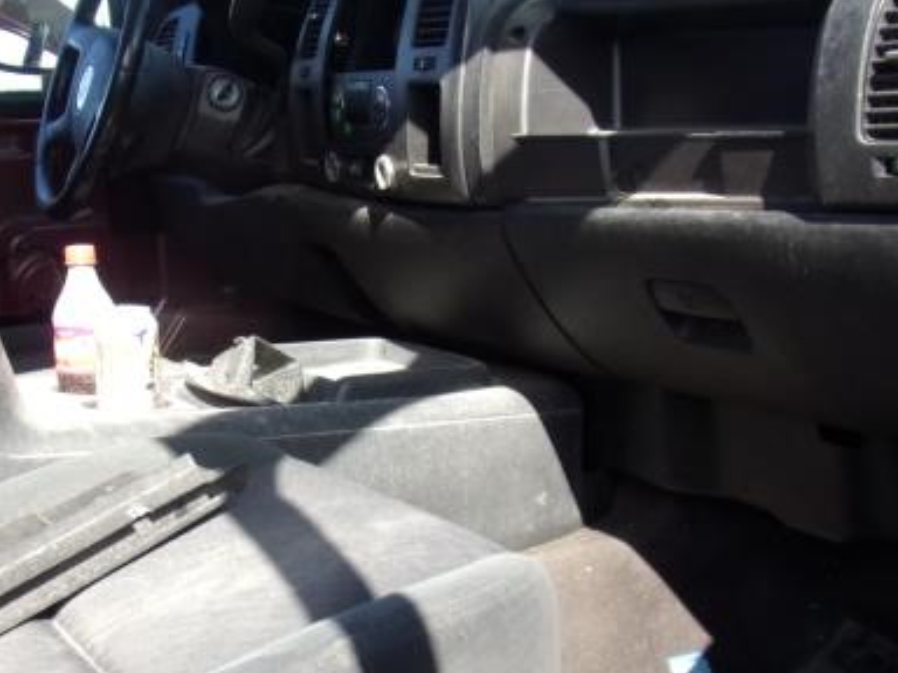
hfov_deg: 38.0
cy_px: 402
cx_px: 355
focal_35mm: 50
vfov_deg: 29.0
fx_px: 1297
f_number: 3.3
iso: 80
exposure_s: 1/240
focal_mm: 4.3
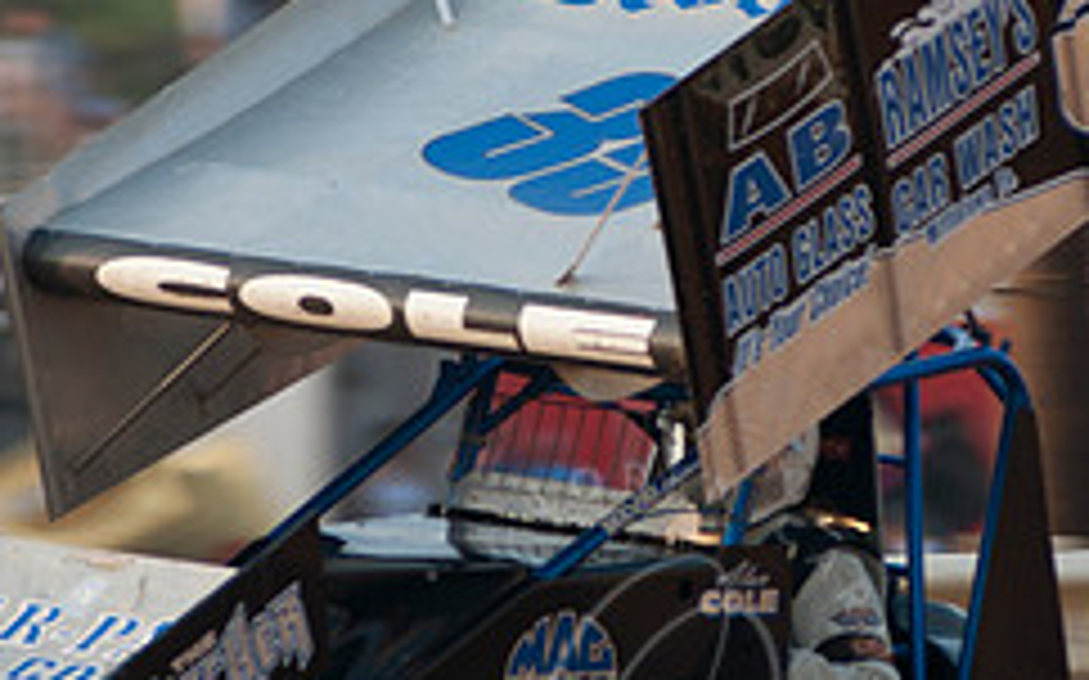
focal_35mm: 733
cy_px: 315
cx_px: 634
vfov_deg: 1.8
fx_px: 21744
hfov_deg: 2.9
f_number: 3.5
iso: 100
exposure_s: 1/400
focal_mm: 200
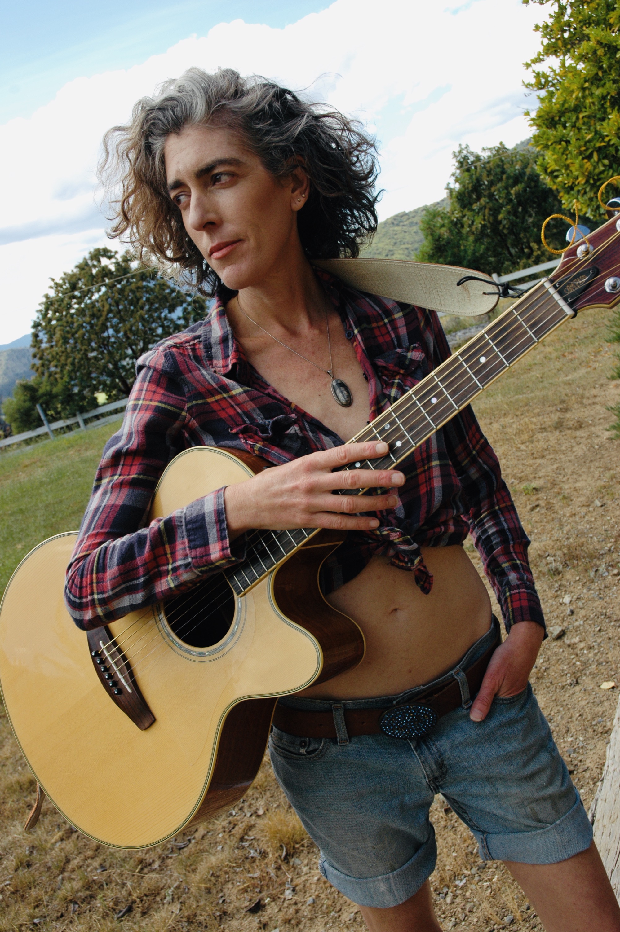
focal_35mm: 38
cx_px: 310
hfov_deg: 35.4
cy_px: 466
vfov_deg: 51.3
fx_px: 970
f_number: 7.1
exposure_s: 1/250
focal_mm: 25
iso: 200
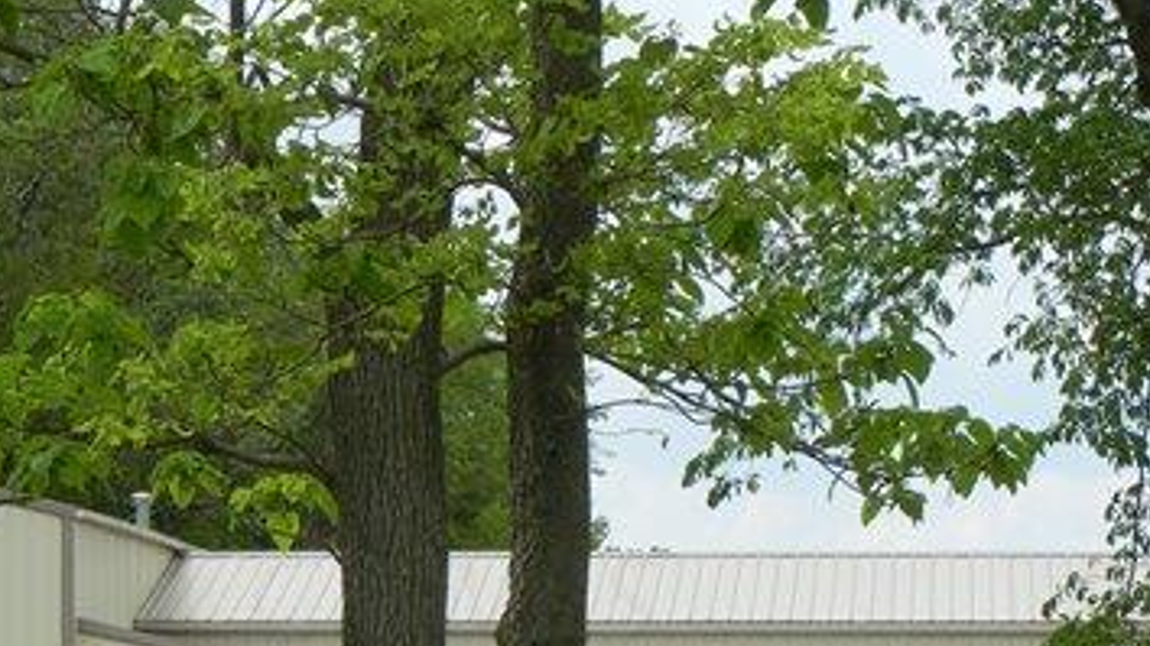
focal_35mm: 201
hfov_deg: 10.7
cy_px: 594
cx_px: 445
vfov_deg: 6.0
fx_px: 6128
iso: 160
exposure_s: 1/670
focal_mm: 18.3
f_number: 4.5
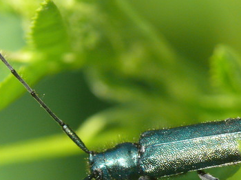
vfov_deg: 2.8
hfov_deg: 3.8
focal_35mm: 527
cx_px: 107
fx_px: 3667
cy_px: 190
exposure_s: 1/500
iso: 200
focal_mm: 45.7
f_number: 5.6
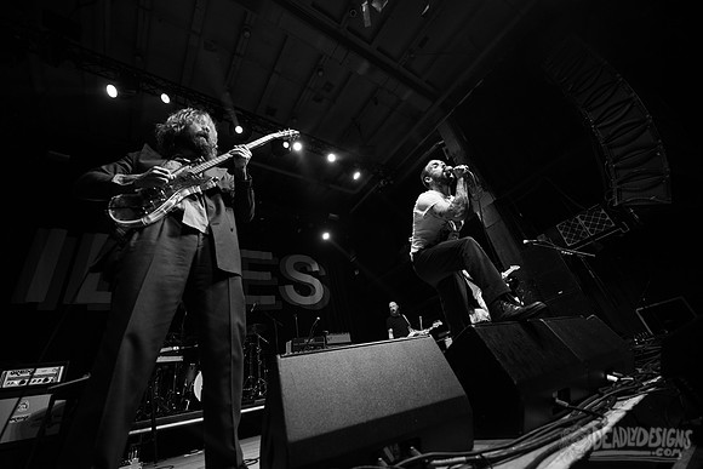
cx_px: 352
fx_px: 273
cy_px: 234
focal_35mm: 14
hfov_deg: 104.2
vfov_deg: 81.2
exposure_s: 1/125
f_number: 3.2
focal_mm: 14
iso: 1600
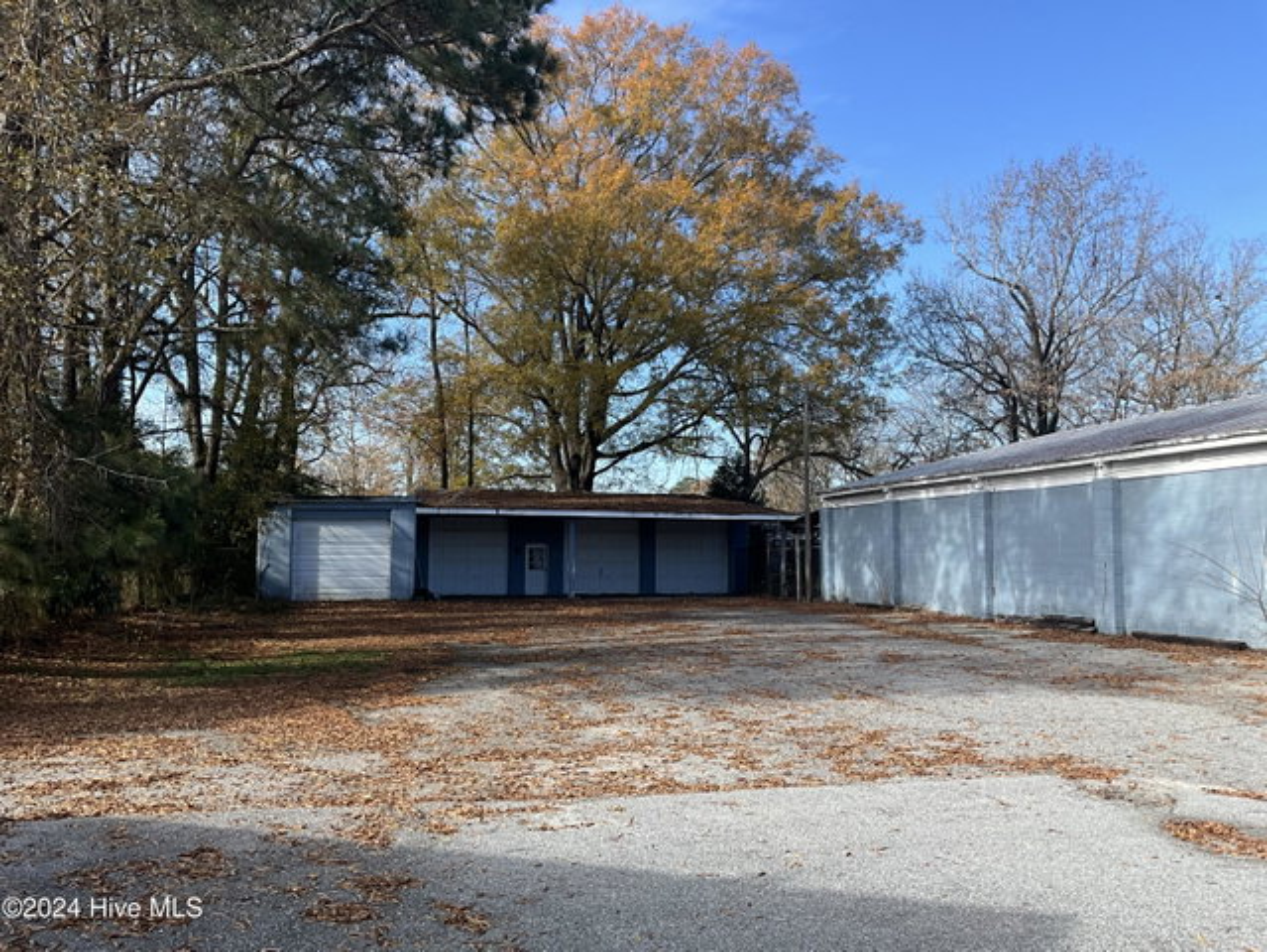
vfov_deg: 48.3
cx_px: 634
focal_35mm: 29
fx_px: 1062
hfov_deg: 61.6
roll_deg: +0.8
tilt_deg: +5.1
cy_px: 476
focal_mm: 3
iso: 25
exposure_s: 1/749
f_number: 1.8
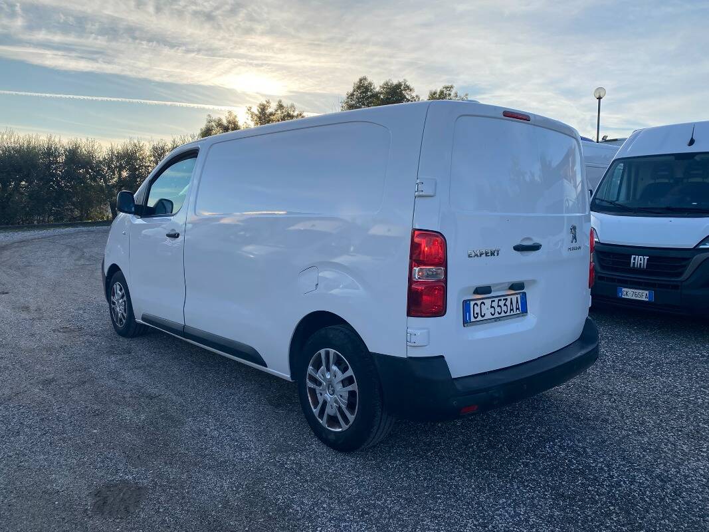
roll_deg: -1.8
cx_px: 354
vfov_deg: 53.1
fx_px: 532
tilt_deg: -5.0
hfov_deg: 67.3
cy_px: 266
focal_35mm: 26
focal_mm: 4.25
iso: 32
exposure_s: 1/1754
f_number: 1.8
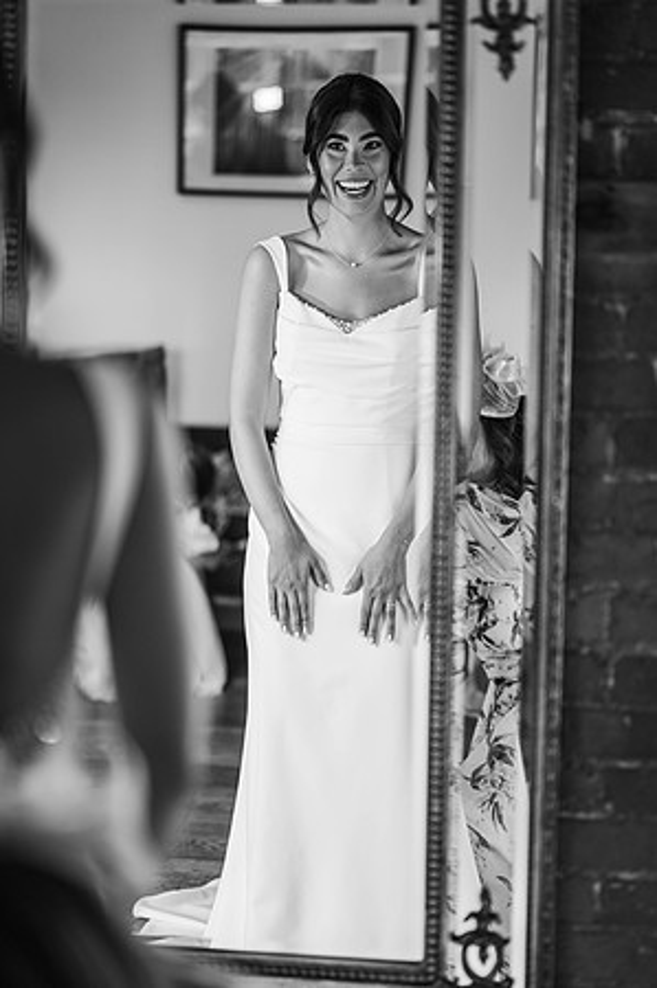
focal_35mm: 85
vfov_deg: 23.9
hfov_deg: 16.0
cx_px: 328
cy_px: 494
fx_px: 2332
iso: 180
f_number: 1.8
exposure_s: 1/200
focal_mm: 85
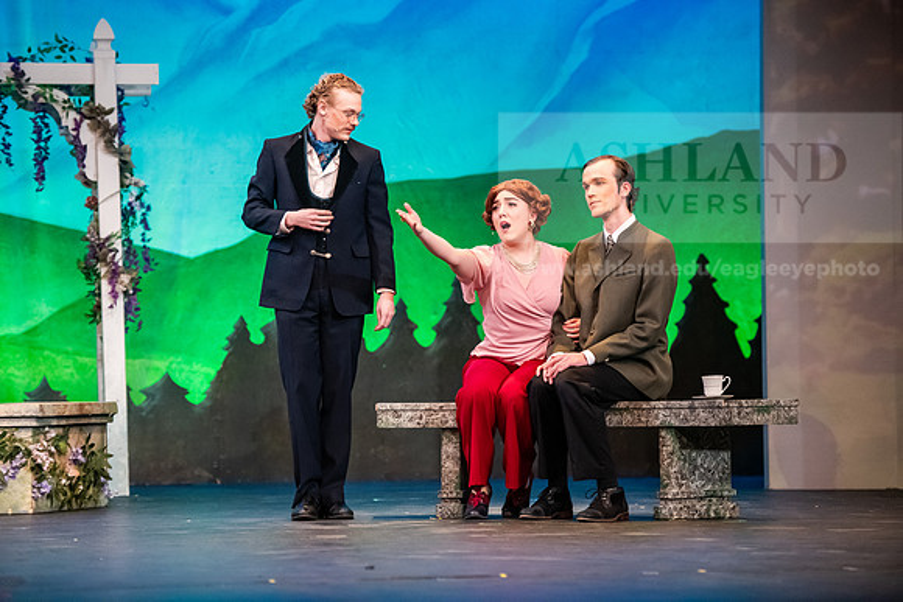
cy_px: 301
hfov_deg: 15.8
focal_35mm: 130
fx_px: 3261
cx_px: 452
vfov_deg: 10.6
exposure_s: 1/250
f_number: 3.2
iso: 4000
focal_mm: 130
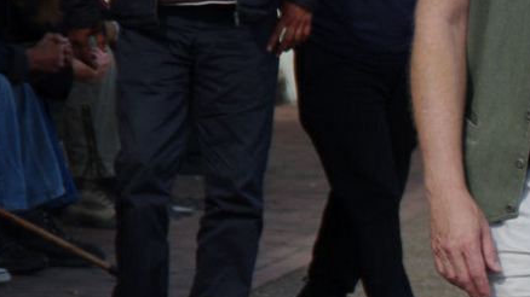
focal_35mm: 631
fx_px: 8865
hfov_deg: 3.4
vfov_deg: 1.9
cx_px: 857
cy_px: 232
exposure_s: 1/350
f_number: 5.6
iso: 100
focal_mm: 110
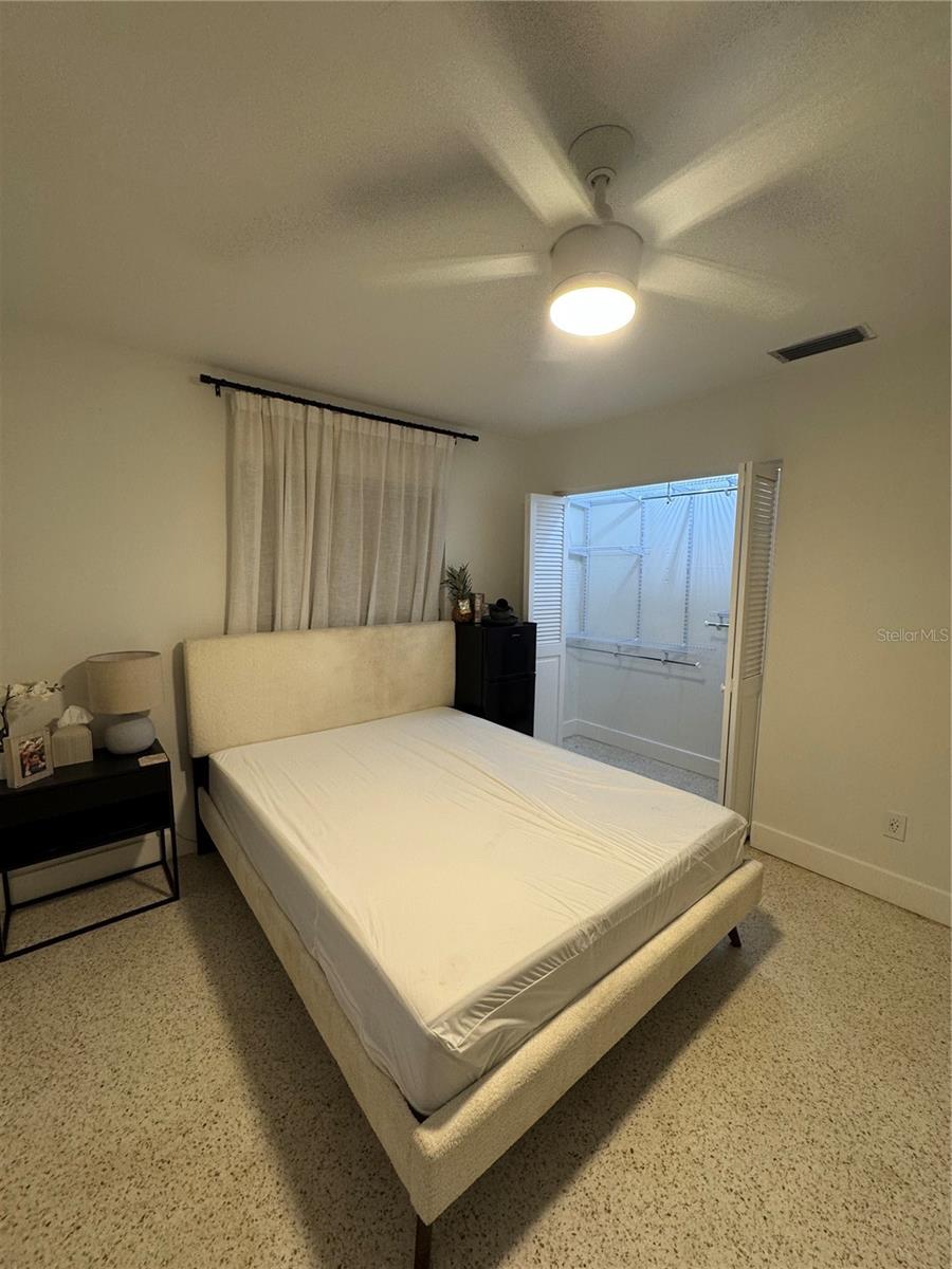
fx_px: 513
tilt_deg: -6.0
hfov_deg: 85.7
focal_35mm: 14
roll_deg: -1.3
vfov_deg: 102.1
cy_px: 634
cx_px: 476
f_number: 2.2
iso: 160
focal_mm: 2.22
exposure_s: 1/60
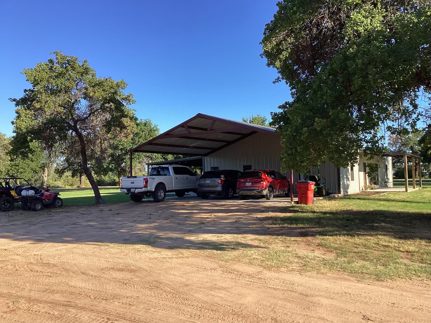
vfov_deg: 45.4
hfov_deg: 58.4
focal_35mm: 31
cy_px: 162
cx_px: 216
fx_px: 386
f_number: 2.4
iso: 25
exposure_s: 1/570
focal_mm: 3.3
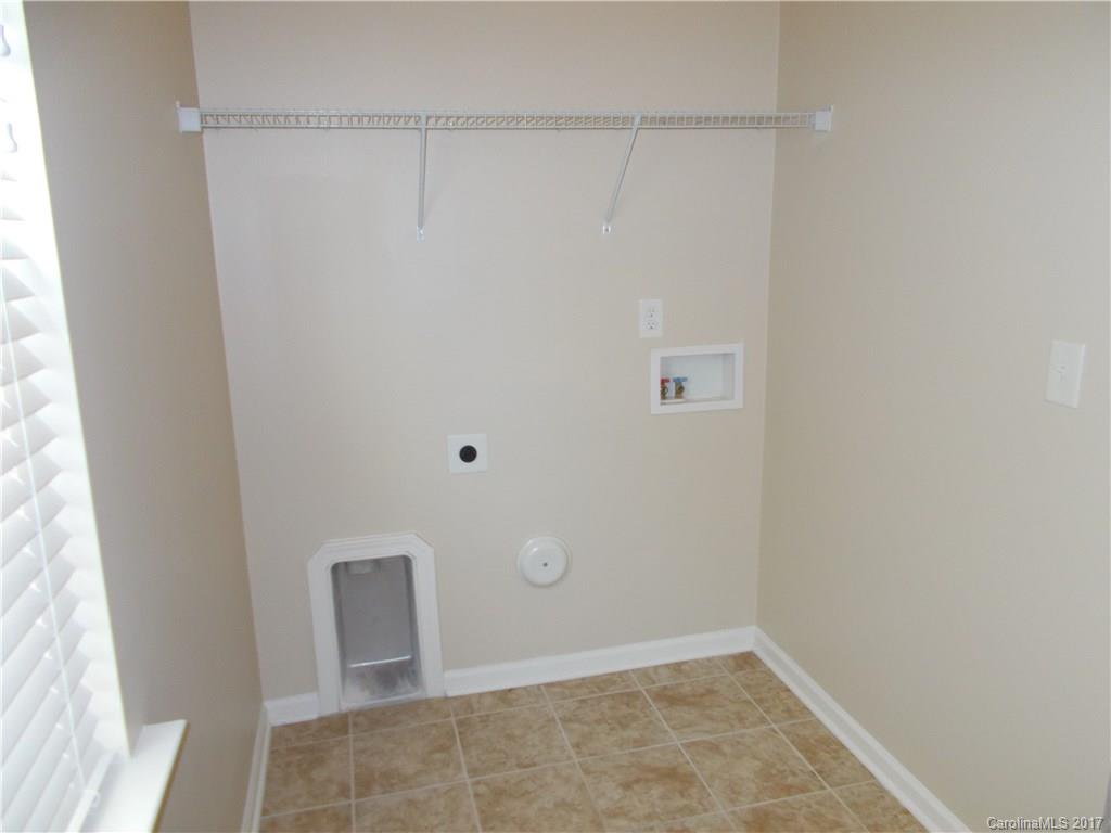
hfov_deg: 67.3
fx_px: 834
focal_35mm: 26
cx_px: 556
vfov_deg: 53.1
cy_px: 416
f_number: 3.2
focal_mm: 4.6
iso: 200
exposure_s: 1/25
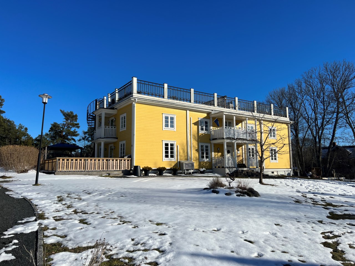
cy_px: 133
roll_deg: +0.5
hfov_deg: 67.3
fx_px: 267
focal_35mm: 26
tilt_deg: +8.1
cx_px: 178
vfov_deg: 53.1
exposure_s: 1/7463
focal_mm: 5.7
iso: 50
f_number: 1.5
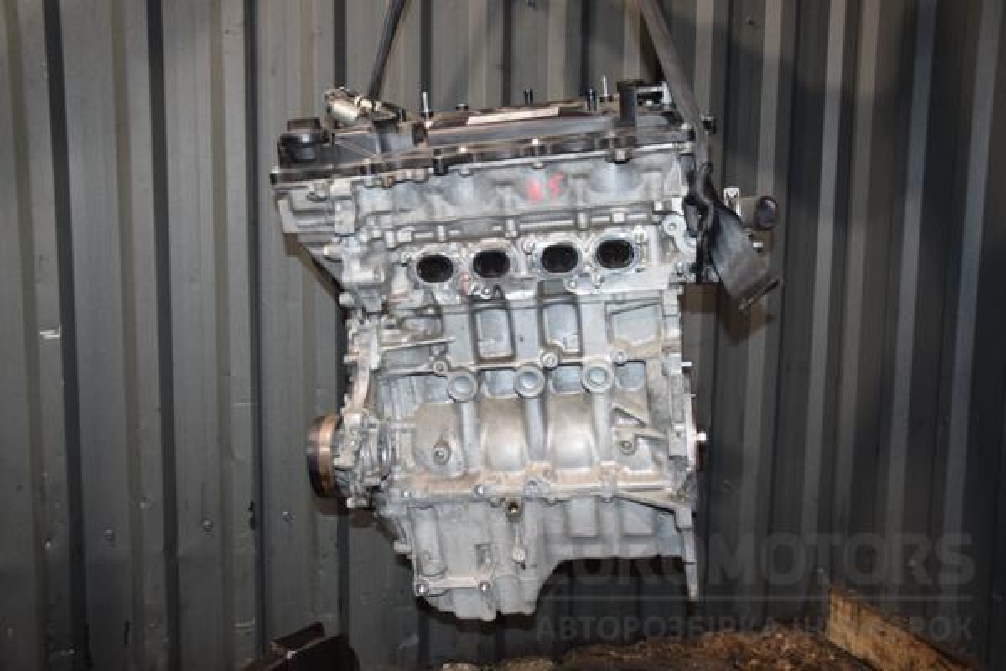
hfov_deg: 51.3
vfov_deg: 35.5
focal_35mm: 38
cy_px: 336
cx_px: 503
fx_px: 1048
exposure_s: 1/60
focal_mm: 25
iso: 800
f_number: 5
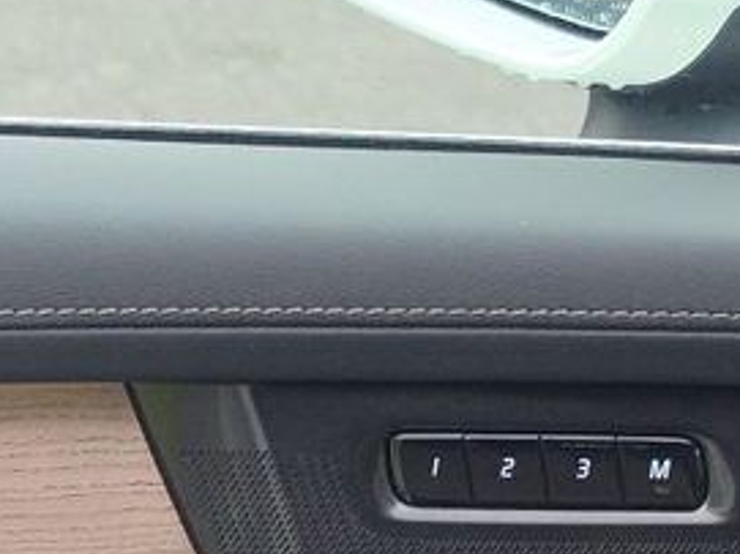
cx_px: -401
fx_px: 2906
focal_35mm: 136
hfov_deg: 13.6
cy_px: 1247
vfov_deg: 9.8
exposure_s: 1/119
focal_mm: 6.5
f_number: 1.4
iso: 71
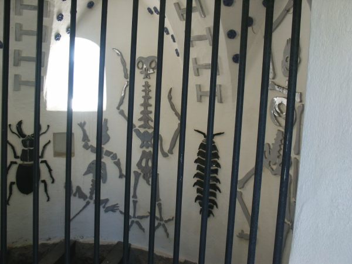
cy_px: 132
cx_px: 176
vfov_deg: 40.7
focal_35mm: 35
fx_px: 356
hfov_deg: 52.6
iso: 100
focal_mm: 7.18
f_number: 3
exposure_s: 1/45
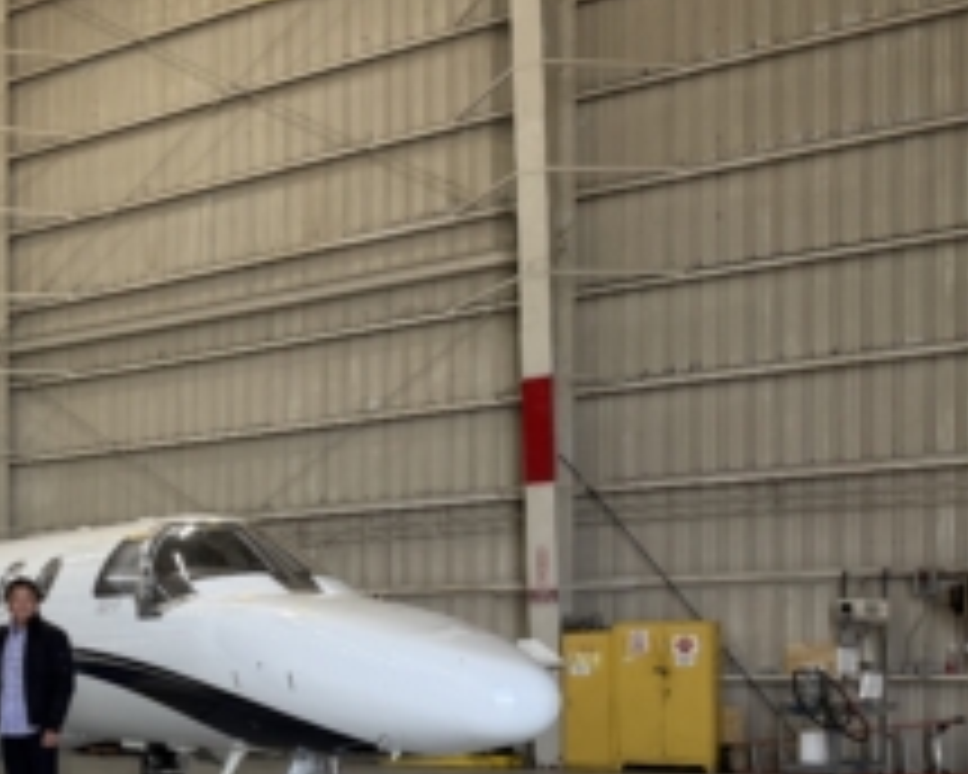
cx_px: 113
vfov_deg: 29.8
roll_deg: +0.3
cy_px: 662
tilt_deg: +0.7
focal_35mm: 49
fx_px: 1404
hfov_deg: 35.9
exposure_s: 1/341
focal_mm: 6.76
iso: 100
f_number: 1.78
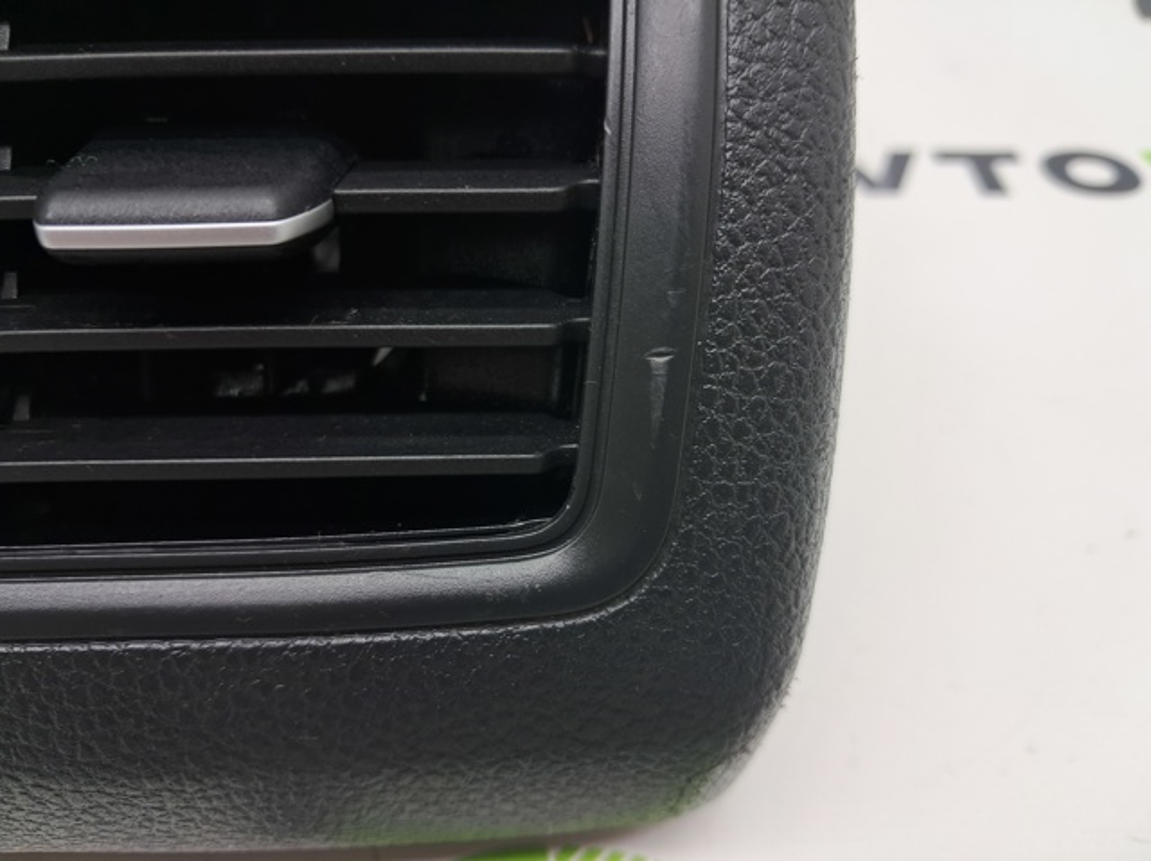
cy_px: 430
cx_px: 576
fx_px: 897
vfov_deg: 51.3
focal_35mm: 27
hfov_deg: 65.4
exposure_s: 1/50
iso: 50
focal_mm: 4
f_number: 1.8
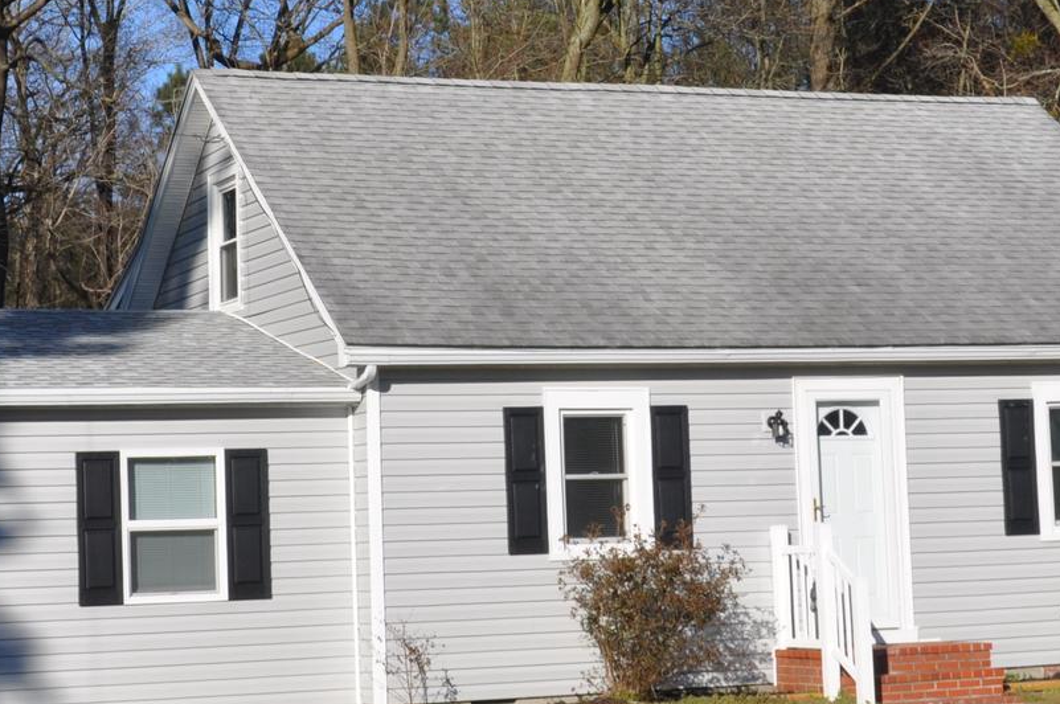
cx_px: 492
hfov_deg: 22.2
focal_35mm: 92
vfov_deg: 14.8
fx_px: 2706
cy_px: 270
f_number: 14
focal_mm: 24
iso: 200
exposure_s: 1/200
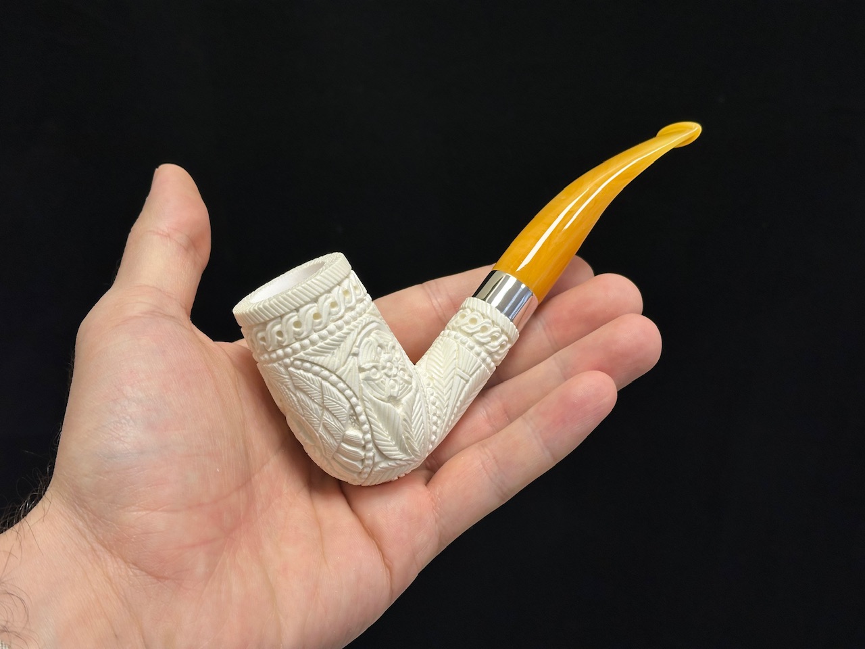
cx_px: 432
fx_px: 1199
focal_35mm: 48
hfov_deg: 39.7
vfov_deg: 30.3
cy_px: 324
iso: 40
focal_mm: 6.86
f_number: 1.78
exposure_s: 1/101
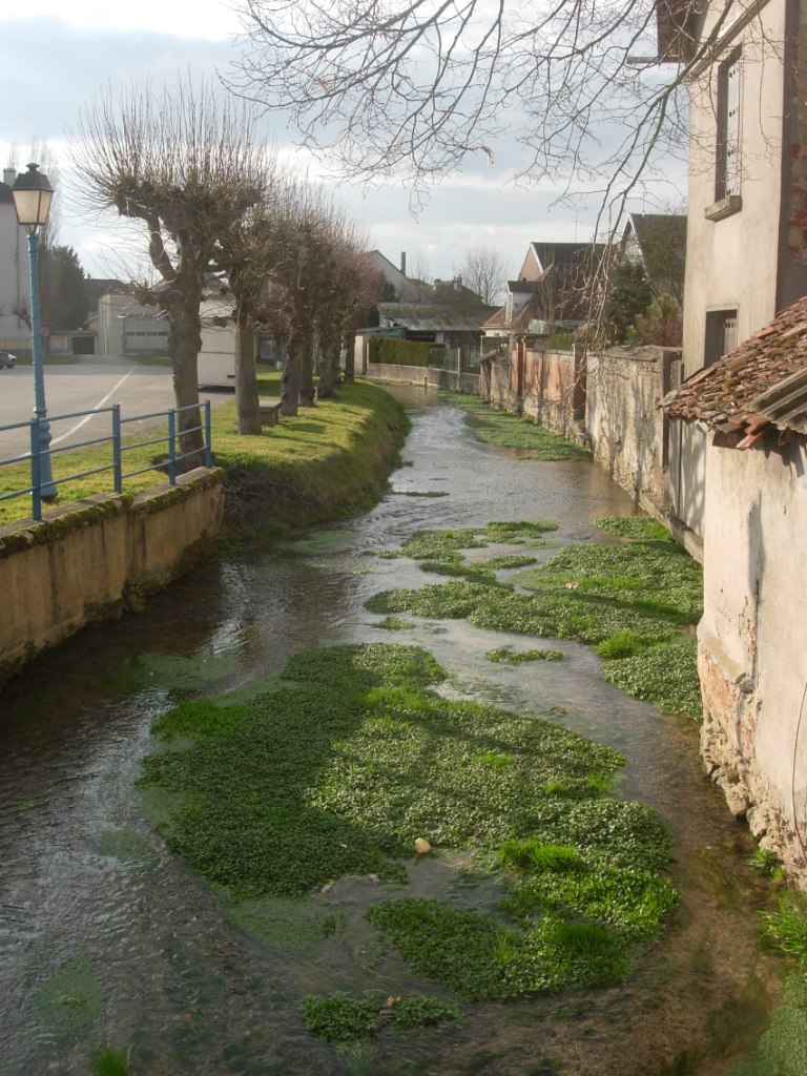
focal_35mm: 38
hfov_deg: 37.7
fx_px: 1181
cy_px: 538
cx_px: 404
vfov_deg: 49.0
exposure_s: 1/431
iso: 79
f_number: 4.8
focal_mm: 7.8
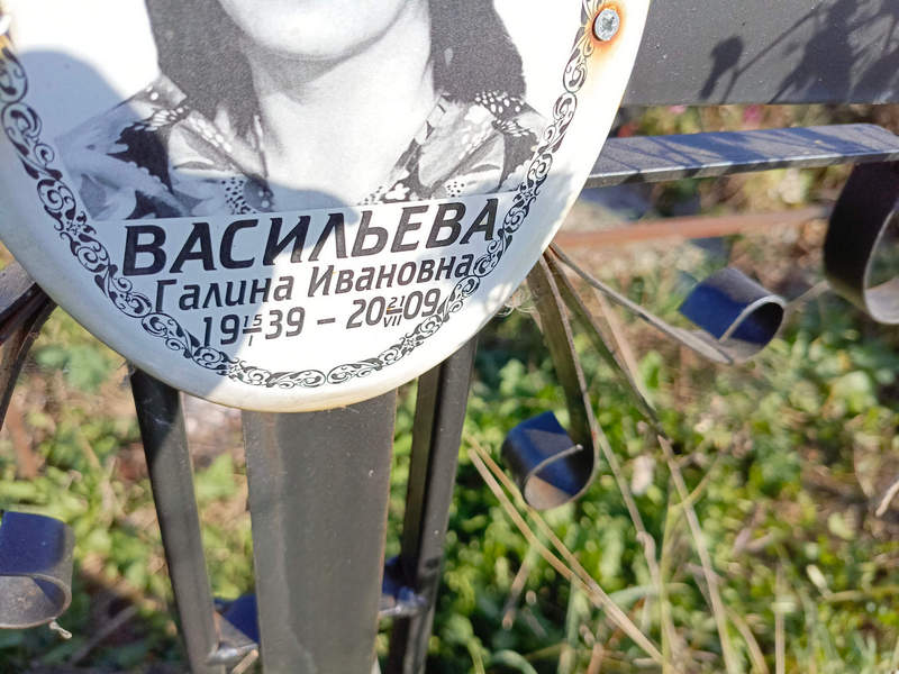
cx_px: 450
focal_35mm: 25
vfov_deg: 54.9
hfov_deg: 69.4
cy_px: 337
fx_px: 649
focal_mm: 4.76
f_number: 1.69
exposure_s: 1/1070
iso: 113
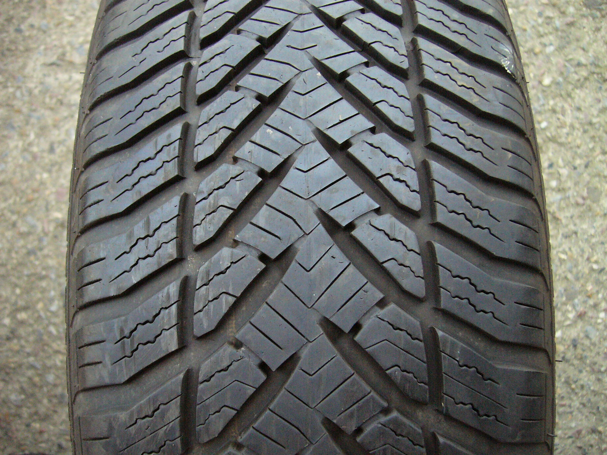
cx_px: 304
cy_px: 228
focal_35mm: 35
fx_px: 614
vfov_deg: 40.7
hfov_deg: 52.6
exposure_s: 1/400
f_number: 2.8
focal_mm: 5.8
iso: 400
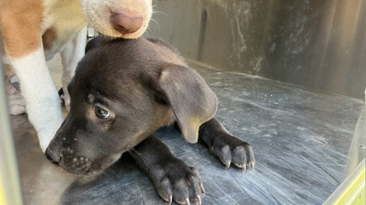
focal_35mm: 32
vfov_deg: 36.6
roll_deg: -3.1
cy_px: 112
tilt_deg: -19.1
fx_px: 310
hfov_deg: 61.0
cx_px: 183
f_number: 1.8
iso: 125
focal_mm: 3
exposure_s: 1/50
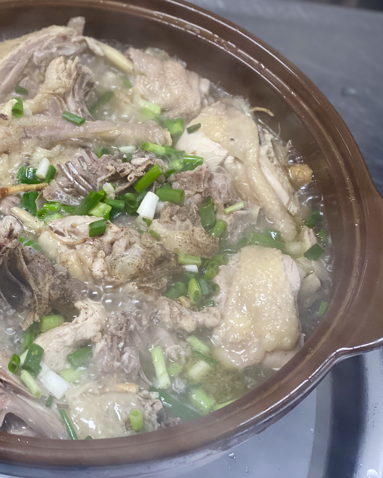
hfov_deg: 22.2
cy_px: 239
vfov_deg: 27.9
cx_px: 78
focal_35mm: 68
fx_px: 964
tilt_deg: -51.9
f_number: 2
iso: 125
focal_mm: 6
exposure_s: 1/60
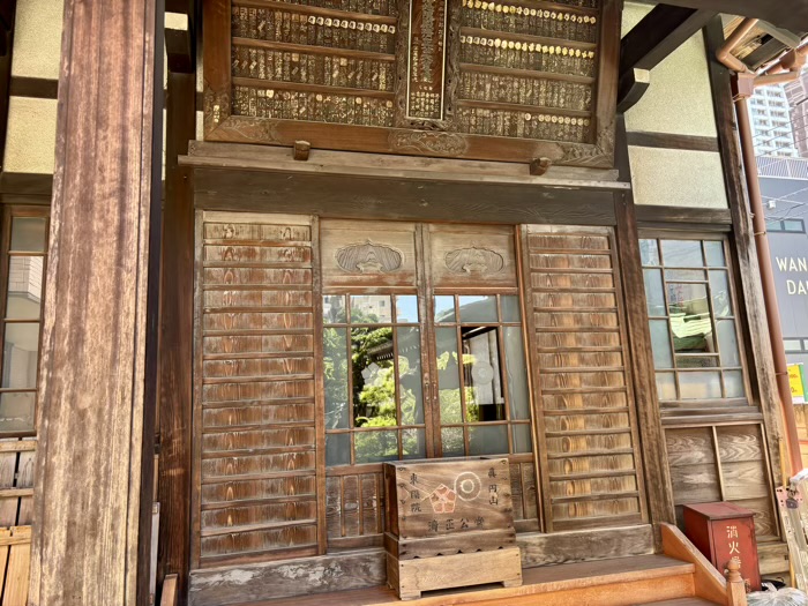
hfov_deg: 67.3
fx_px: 607
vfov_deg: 53.1
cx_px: 404
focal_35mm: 26
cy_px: 303
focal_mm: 5.96
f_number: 1.6
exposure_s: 1/121
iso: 80
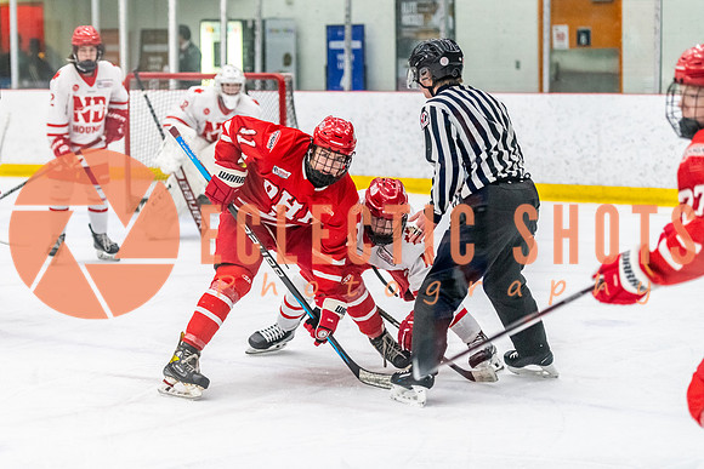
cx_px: 300
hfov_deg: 18.2
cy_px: 234
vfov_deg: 12.2
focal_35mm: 112
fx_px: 2197
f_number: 2.8
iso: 4000
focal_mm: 98
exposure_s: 1/800
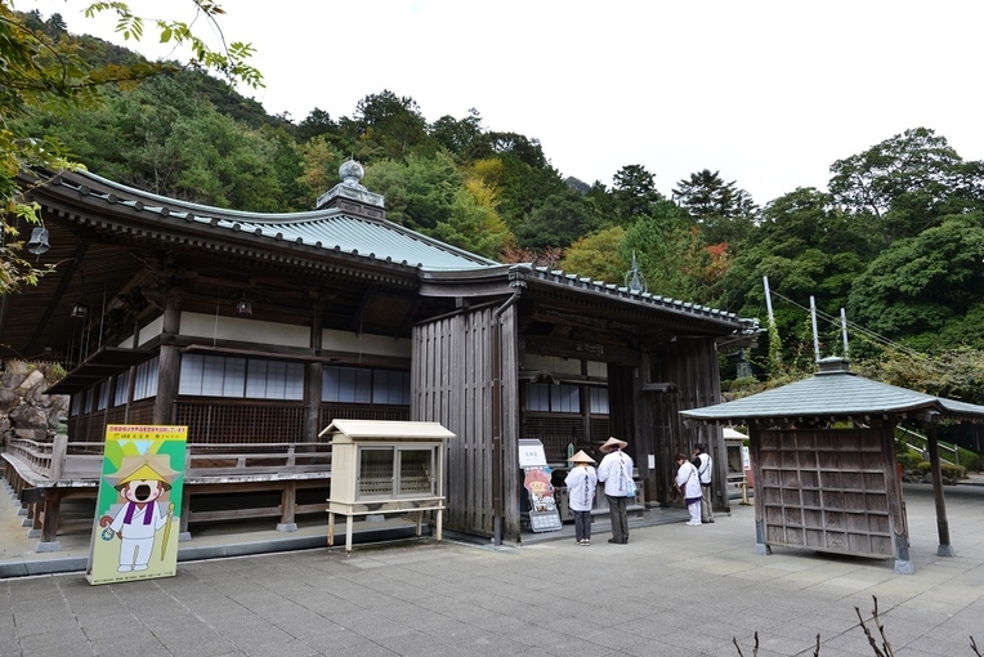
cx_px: 471
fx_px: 602
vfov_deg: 57.3
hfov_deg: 78.5
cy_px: 330
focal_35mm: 22
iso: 400
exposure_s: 1/200
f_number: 7.1
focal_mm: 21
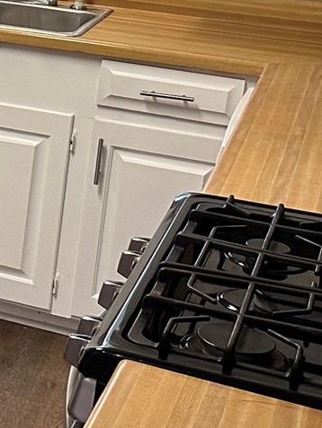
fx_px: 1277
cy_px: 40
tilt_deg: -12.8
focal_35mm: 103
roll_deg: -2.1
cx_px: -402
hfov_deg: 12.1
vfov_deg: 18.7
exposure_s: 1/60
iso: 200
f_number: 1.78
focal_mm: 6.86
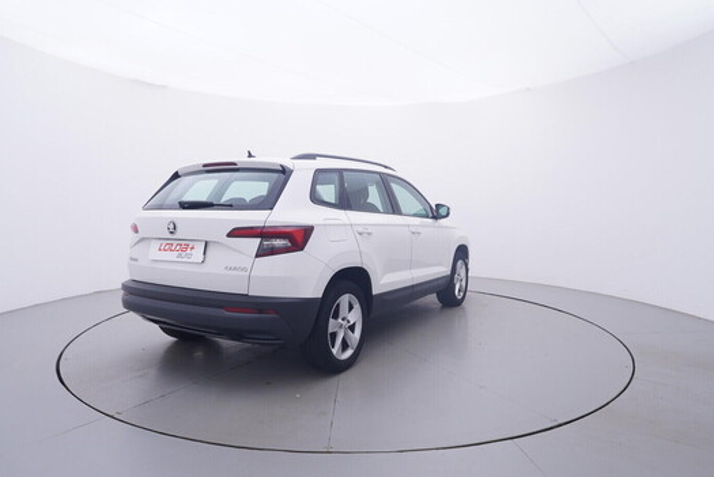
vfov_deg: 54.1
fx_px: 467
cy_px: 233
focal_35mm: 24
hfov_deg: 74.8
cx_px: 350
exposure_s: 1/80
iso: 200
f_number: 5
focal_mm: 15
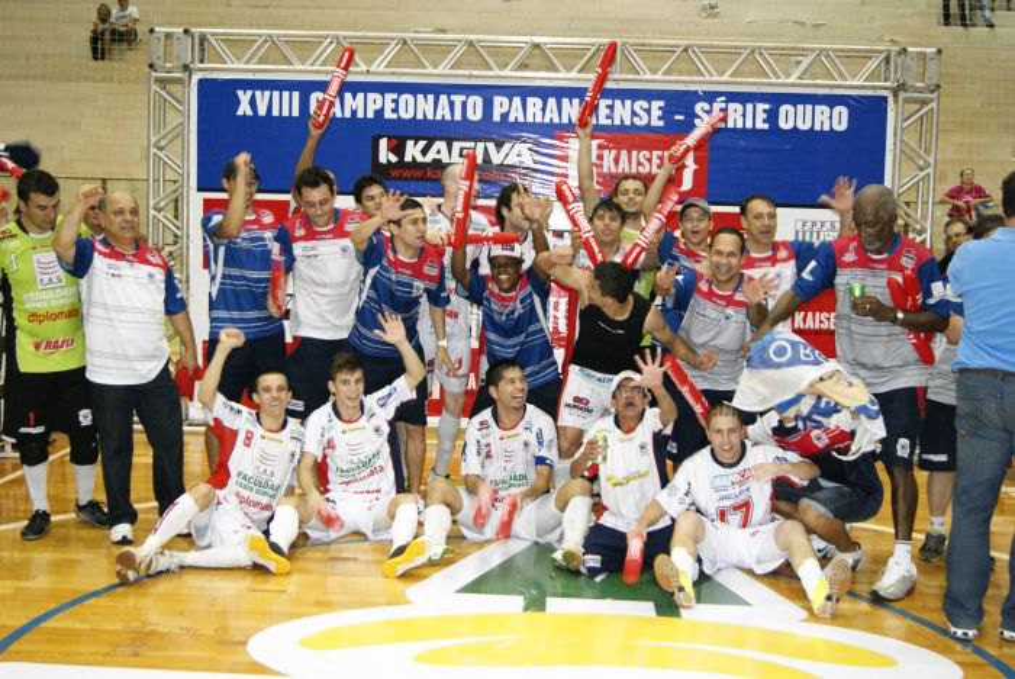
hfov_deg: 46.4
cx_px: 508
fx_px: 1185
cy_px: 340
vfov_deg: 32.0
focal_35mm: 42
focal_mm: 28
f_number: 4.5
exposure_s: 1/60
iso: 1600
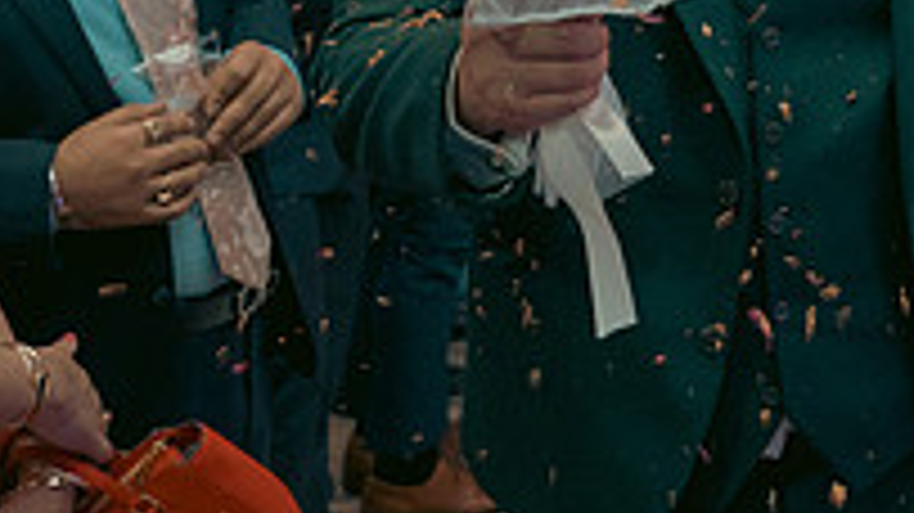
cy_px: 25
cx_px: 937
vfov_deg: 16.5
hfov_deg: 27.5
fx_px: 1744
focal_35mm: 72
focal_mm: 24
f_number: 3.5
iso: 2500
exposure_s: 1/160
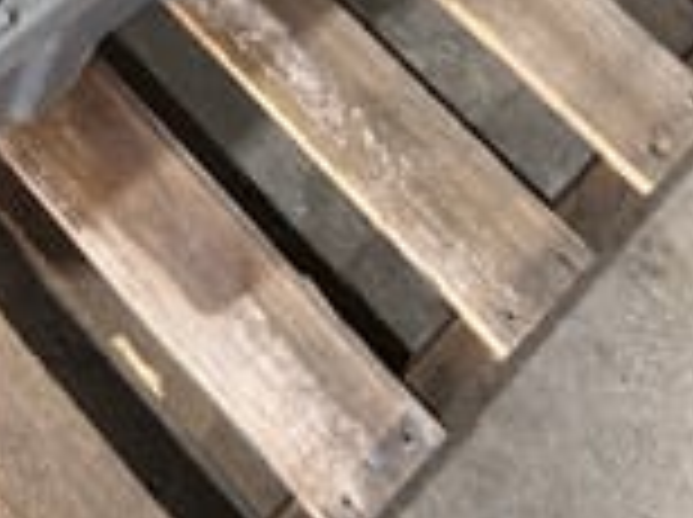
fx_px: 1559
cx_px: -18
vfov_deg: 16.7
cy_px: -313
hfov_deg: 23.9
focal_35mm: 78
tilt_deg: -51.8
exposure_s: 1/87
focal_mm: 6.76
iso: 200
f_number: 1.78
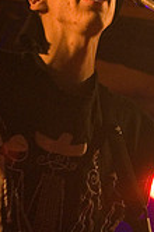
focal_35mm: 142
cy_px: 166
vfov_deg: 14.4
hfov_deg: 9.6
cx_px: 76
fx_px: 917
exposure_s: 1/25
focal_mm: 35
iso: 1600
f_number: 2.8
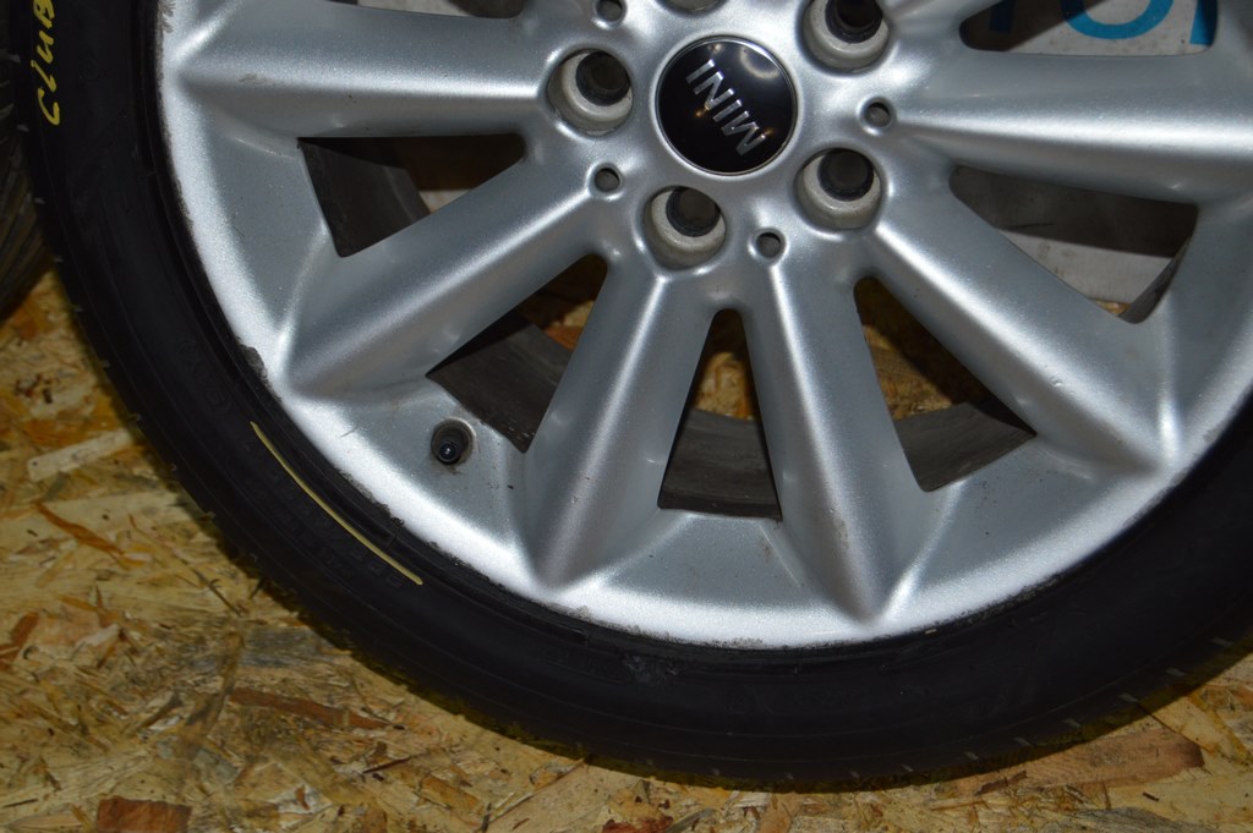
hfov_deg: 27.0
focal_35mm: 75
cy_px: 416
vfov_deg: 18.2
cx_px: 626
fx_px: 2608
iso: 720
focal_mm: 50
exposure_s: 1/60
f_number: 5.6
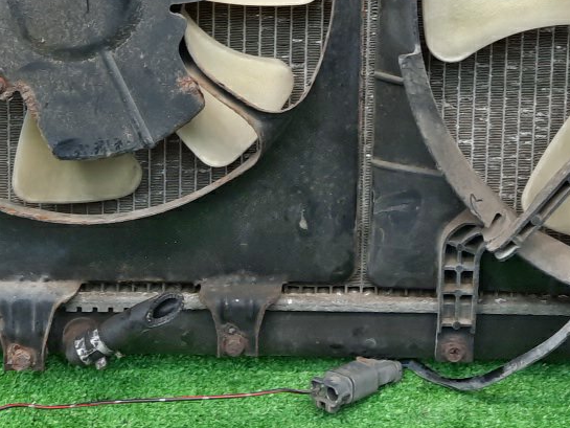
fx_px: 1087
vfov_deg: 21.1
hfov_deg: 29.2
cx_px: 383
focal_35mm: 66
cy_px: -52
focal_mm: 4.6
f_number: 2
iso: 127
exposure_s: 1/50
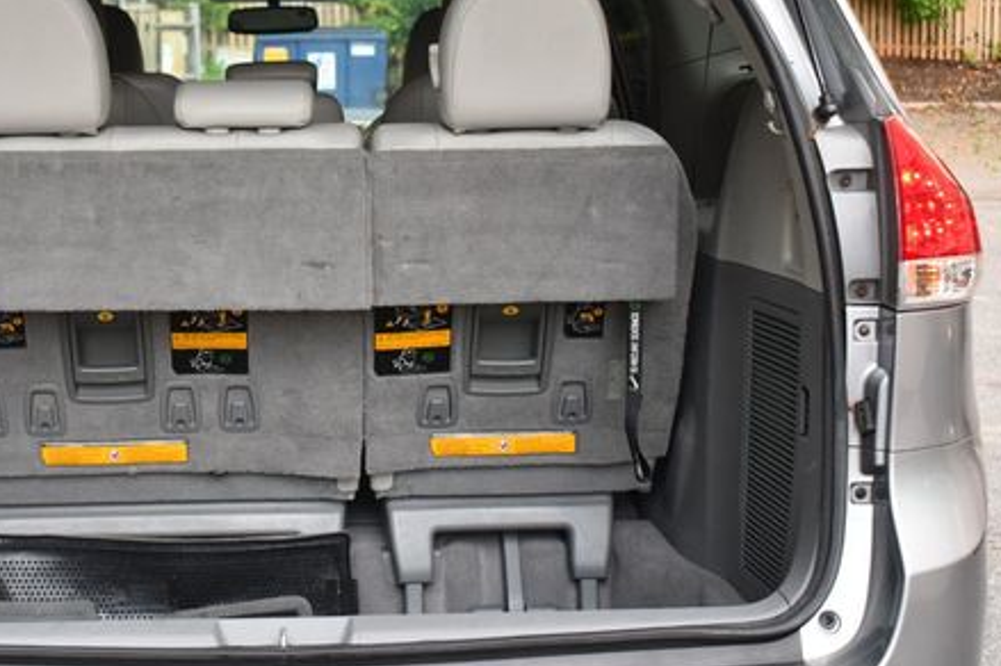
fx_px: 1945
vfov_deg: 19.4
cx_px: 283
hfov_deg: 28.5
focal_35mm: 70
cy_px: 262
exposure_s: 1/250
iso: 800
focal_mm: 32
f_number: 4.5
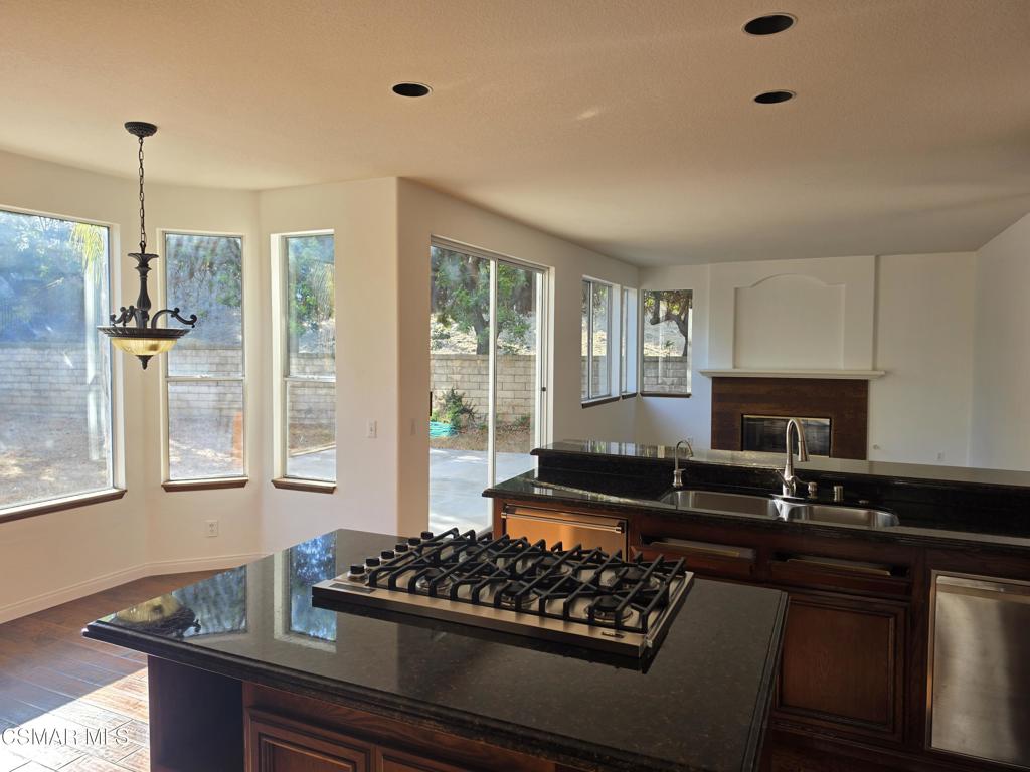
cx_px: 515
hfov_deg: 73.9
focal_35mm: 23
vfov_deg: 58.9
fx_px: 684
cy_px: 386
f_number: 1.4
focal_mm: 6.5
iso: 25
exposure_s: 1/180
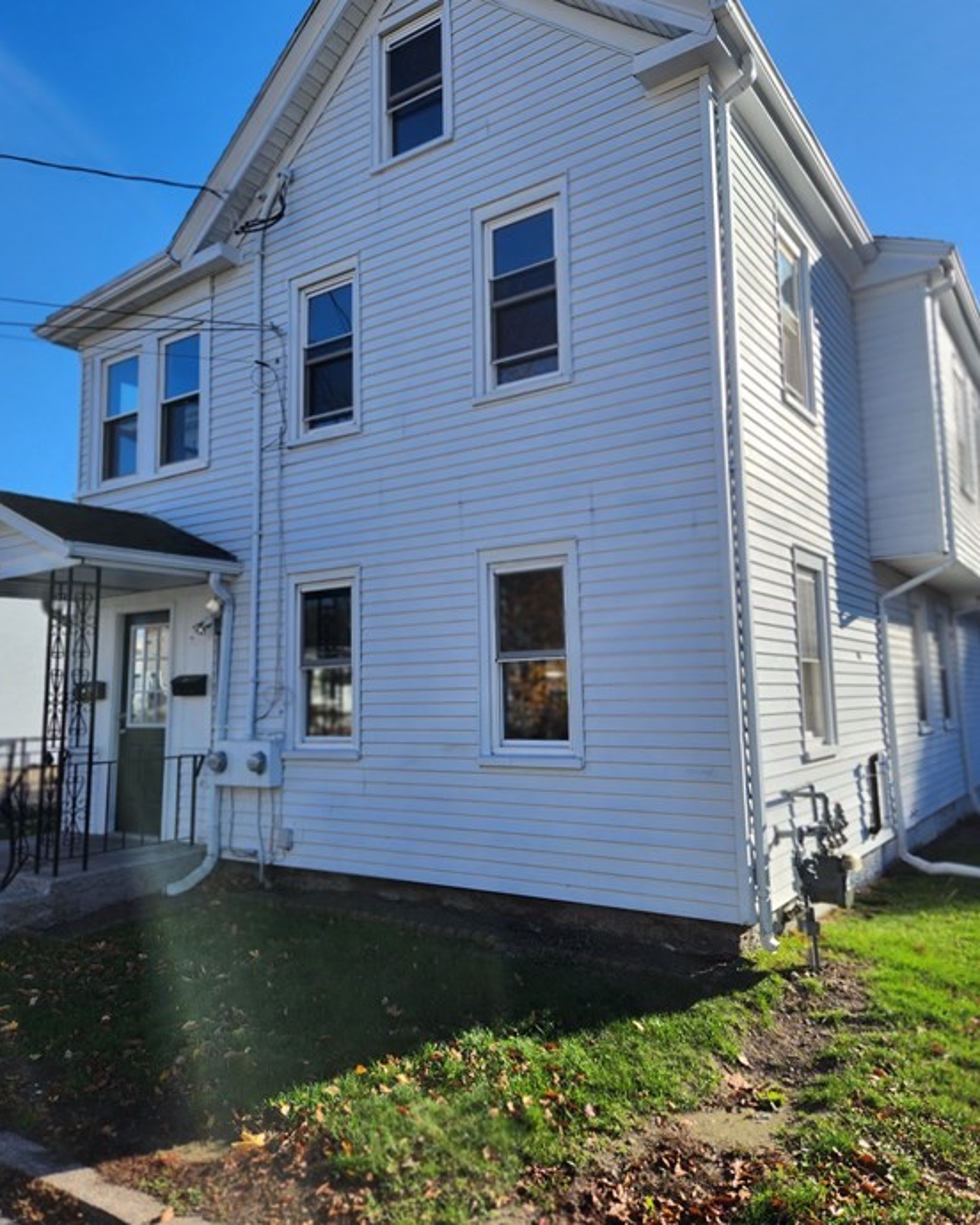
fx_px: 906
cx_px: 472
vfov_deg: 68.1
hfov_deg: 56.8
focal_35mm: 25
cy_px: 581
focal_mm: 5.4
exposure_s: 1/997
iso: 20
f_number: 1.8
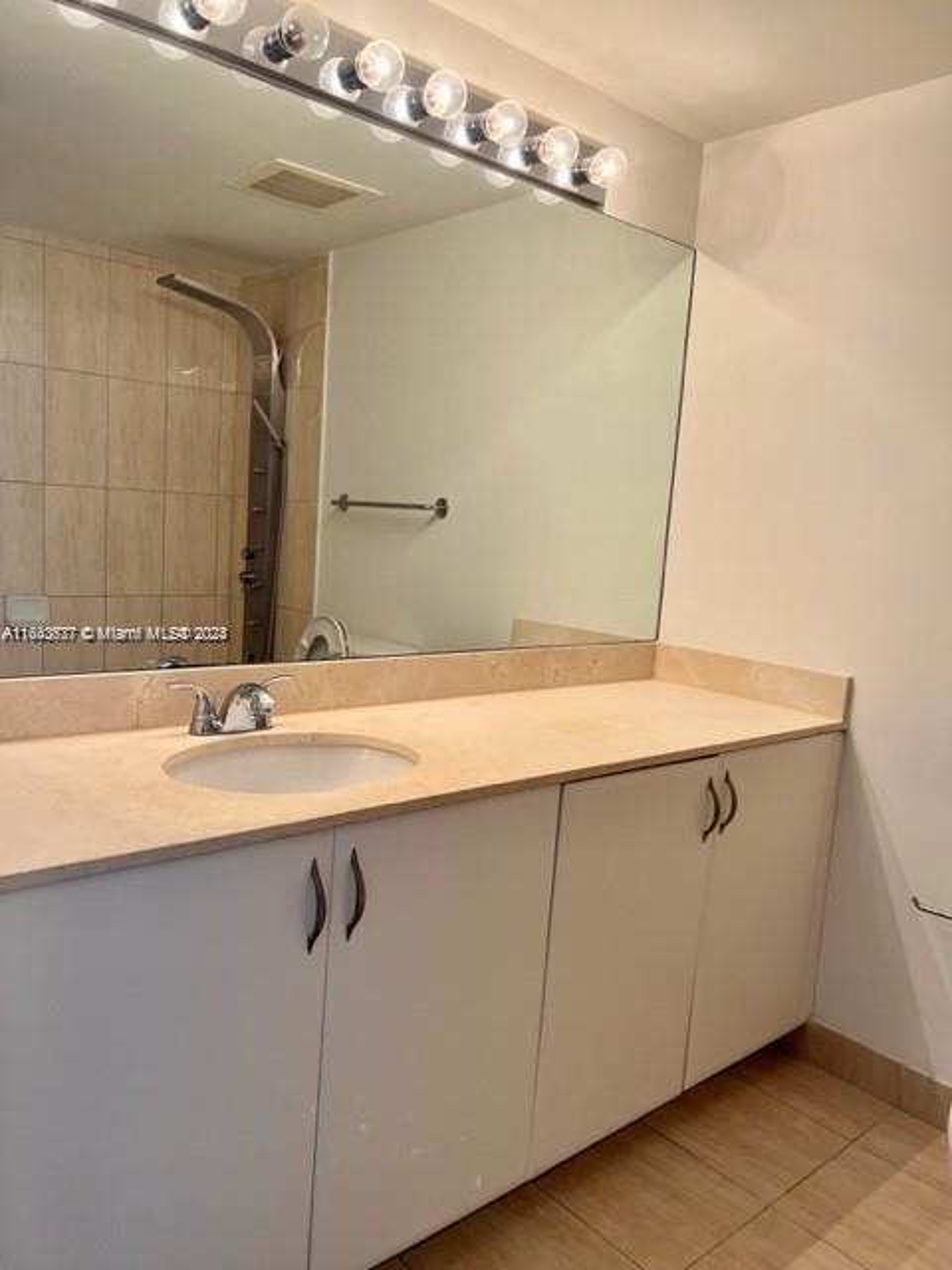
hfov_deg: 53.1
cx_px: 476
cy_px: 635
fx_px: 953
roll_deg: -3.5
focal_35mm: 26
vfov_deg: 67.3
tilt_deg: -7.3
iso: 64
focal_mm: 5.7
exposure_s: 1/120
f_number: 1.5
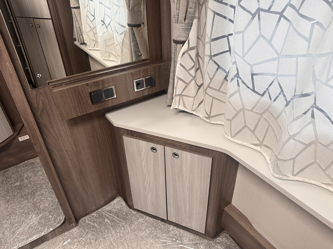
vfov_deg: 56.8
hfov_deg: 71.6
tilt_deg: -33.2
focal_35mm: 24
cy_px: 124
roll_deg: +3.5
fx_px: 231
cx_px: 166
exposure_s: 1/121
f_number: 1.78
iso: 125
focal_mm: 6.86
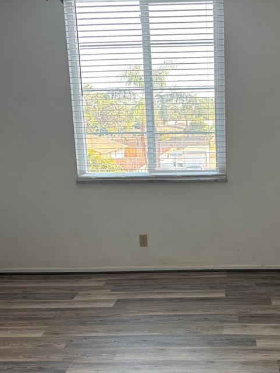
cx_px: 216
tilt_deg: -15.1
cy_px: 242
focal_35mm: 49
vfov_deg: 38.6
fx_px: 528
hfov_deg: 29.2
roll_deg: +0.9
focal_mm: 5.96
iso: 125
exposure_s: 1/115
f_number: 1.6
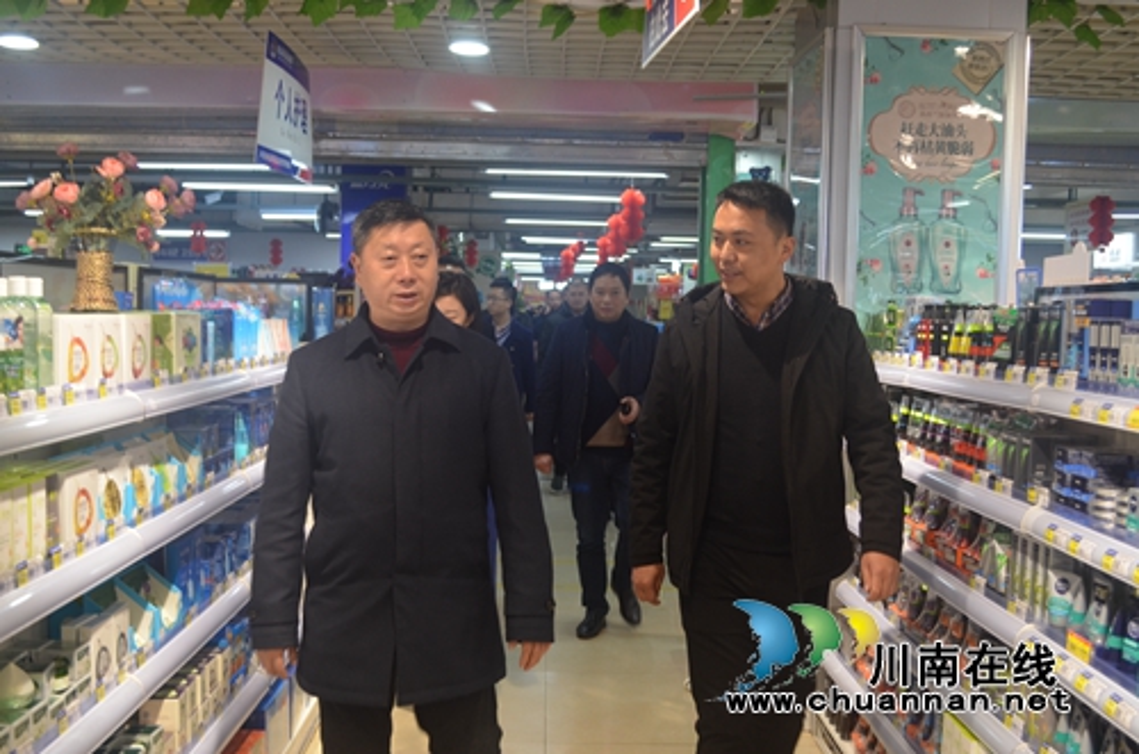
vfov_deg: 36.7
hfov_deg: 53.2
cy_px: 377
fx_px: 1136
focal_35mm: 36
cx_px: 570
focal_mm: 24
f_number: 4
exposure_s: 1/60
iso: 500
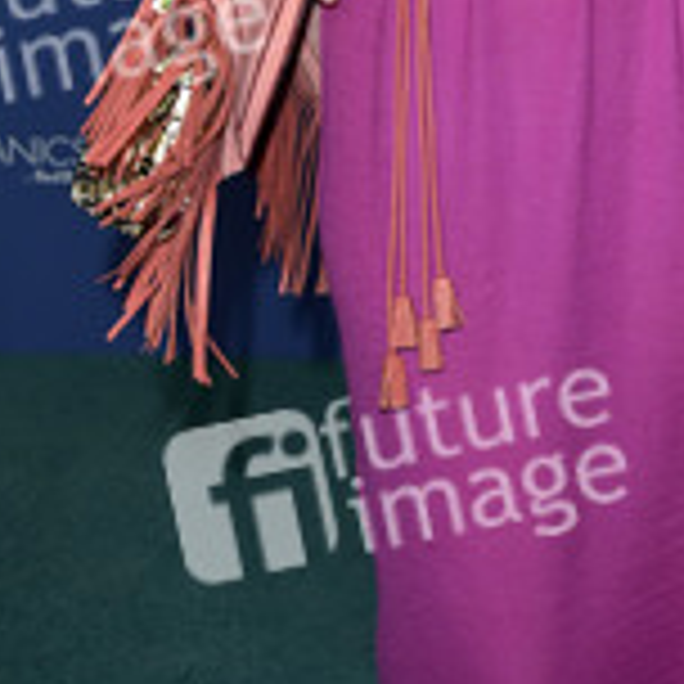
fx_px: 2101
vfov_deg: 17.4
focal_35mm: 94
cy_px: -198
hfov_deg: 18.4
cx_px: 526
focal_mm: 42
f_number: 5.6
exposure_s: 1/250
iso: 800
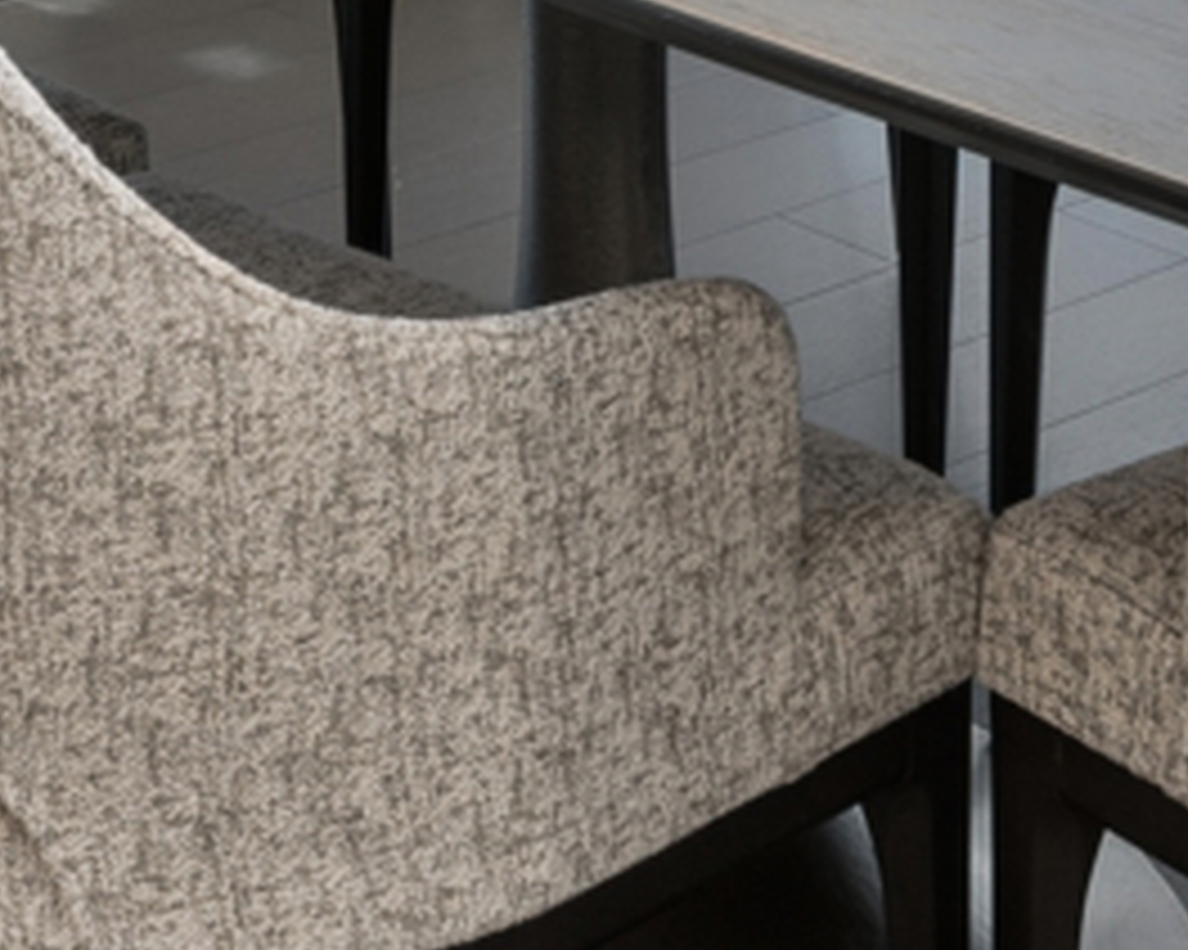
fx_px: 4077
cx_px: 657
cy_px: -1310
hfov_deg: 16.6
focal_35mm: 116
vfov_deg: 11.2
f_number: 8
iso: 100
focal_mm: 17
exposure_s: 1/10
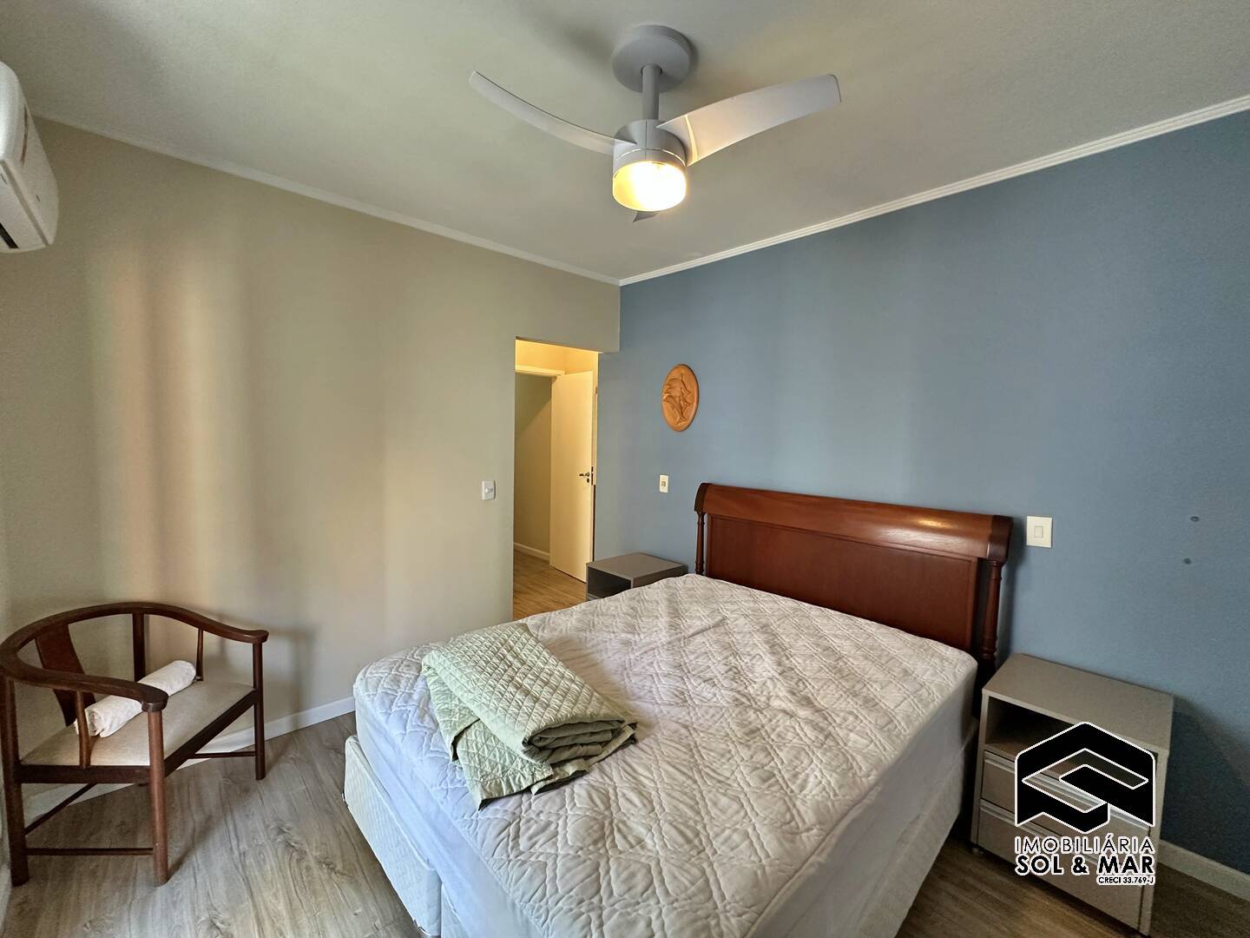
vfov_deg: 85.7
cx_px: 625
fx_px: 506
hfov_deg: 102.1
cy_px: 469
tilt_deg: -4.1
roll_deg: -1.7
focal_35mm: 14
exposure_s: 1/120
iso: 320
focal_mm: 2.22
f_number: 2.2
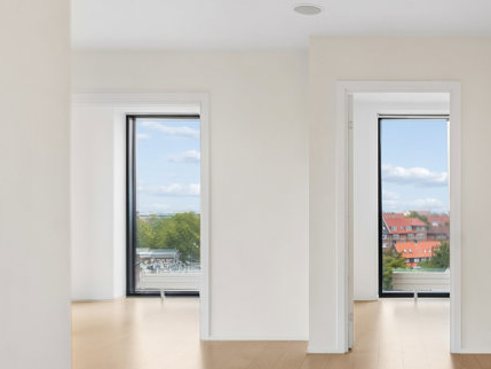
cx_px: 378
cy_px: 206
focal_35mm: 44
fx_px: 629
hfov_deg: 41.2
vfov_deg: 32.6
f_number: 8
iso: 200
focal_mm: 16.5
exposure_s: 1/4
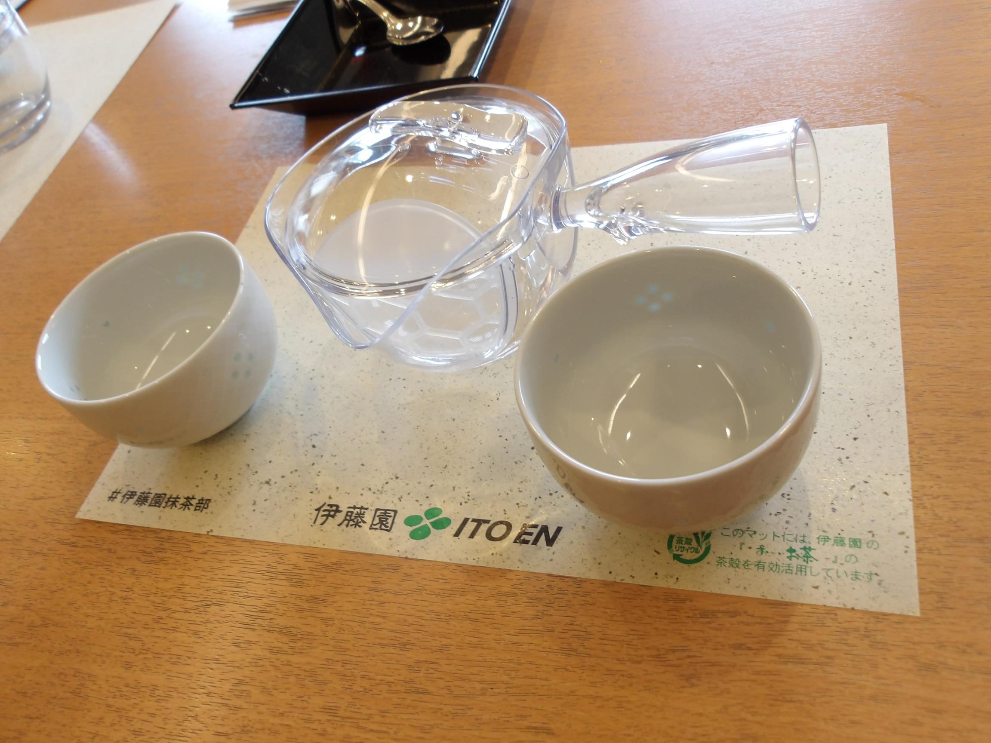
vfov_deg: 51.4
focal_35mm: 27
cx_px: 496
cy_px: 372
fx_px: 773
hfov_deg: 65.3
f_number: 3
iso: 100
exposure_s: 1/40
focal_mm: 4.9
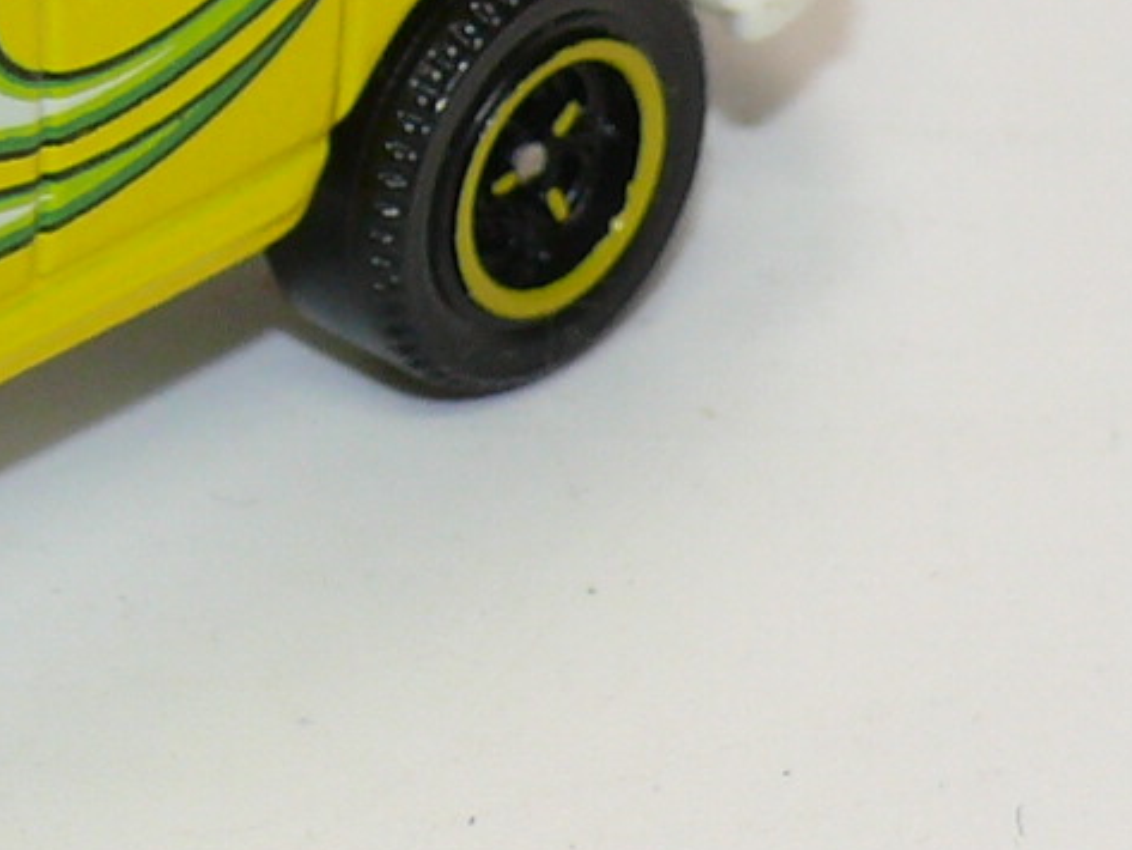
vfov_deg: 4.3
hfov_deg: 5.7
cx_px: -388
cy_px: -113
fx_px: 11285
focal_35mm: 345
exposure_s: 1/30
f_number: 4
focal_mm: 13.3
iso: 100
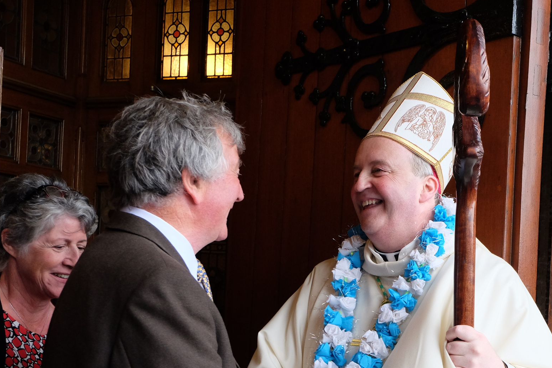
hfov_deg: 36.1
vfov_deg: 24.8
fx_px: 828
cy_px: 279
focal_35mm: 54
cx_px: 410
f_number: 5
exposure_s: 1/100
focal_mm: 23.2
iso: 1250
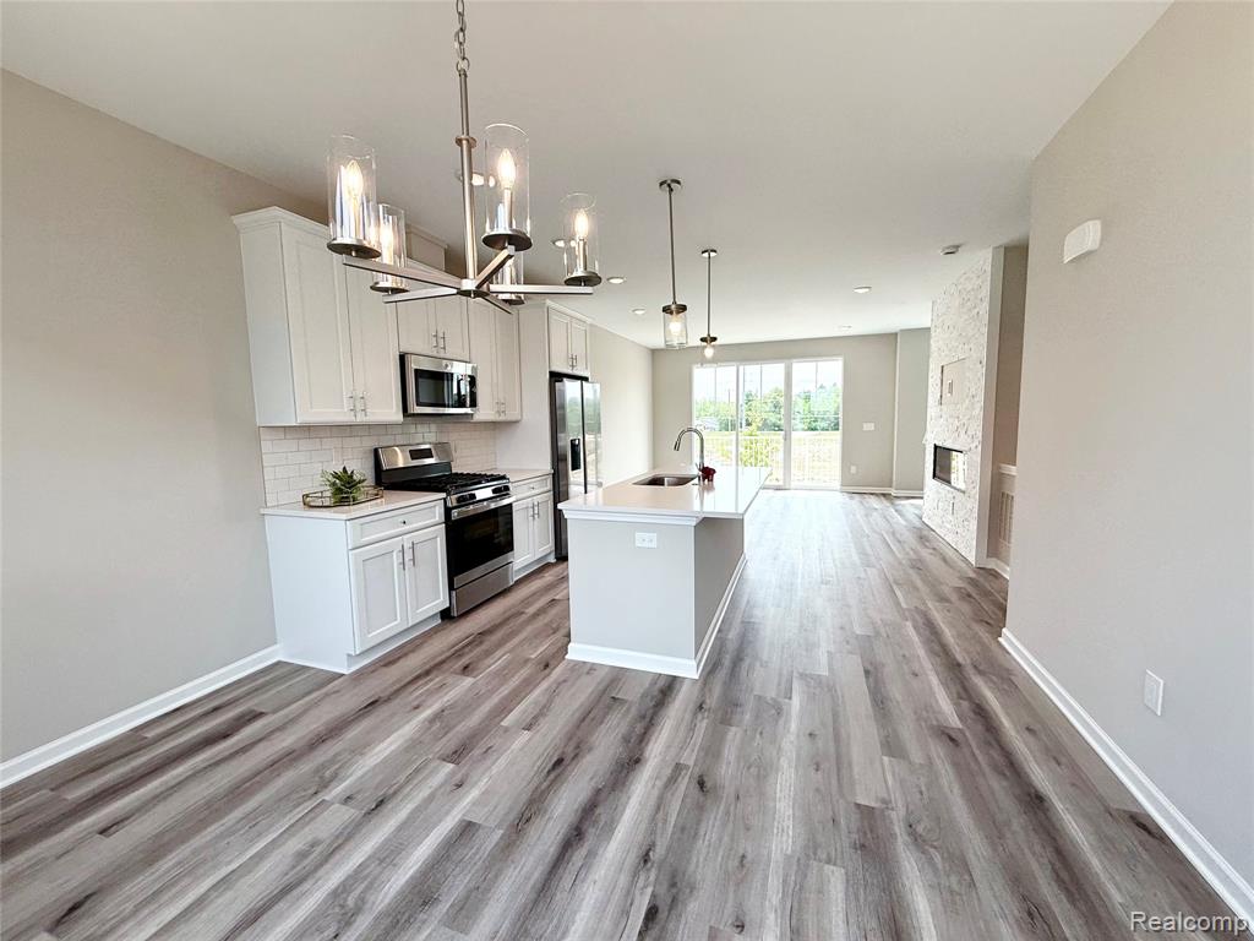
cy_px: 470
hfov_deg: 102.1
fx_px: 507
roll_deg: +0.6
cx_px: 627
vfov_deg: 85.7
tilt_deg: -5.4
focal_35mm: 14
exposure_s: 1/465
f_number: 2.2
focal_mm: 2.22
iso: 64
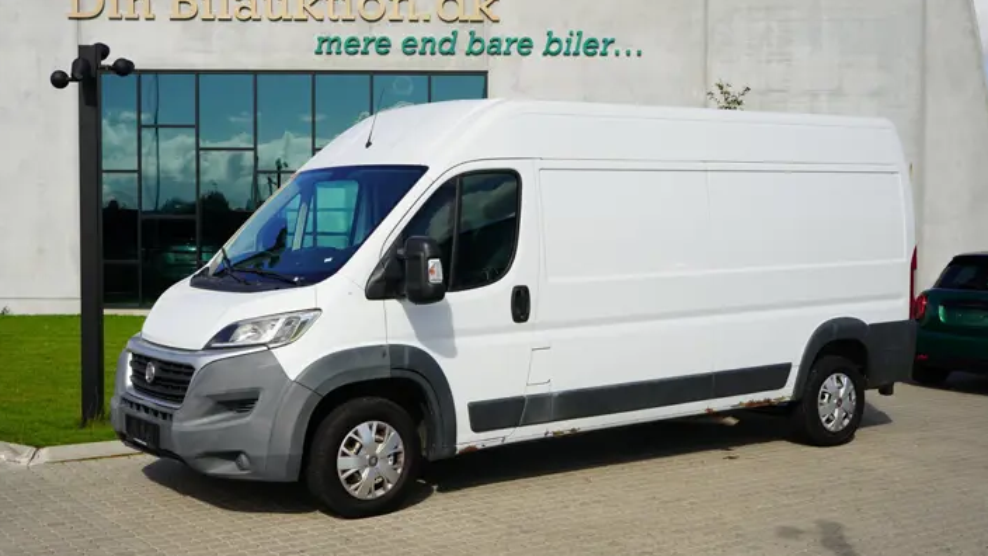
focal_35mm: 45
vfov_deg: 26.5
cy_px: 307
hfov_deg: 45.5
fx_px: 1179
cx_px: 493
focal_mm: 42
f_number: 11
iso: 100
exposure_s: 1/160
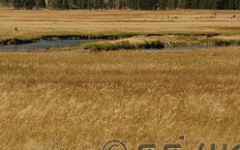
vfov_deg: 5.2
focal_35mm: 250
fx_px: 1635
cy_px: 19
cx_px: 1
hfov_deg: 8.4
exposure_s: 1/160
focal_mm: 70
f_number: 7.1
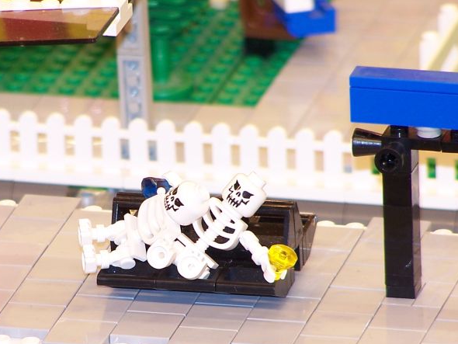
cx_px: 163
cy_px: 248
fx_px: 8723
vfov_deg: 2.3
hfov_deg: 3.0
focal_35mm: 659
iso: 80
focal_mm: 63
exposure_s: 1/4
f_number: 3.7
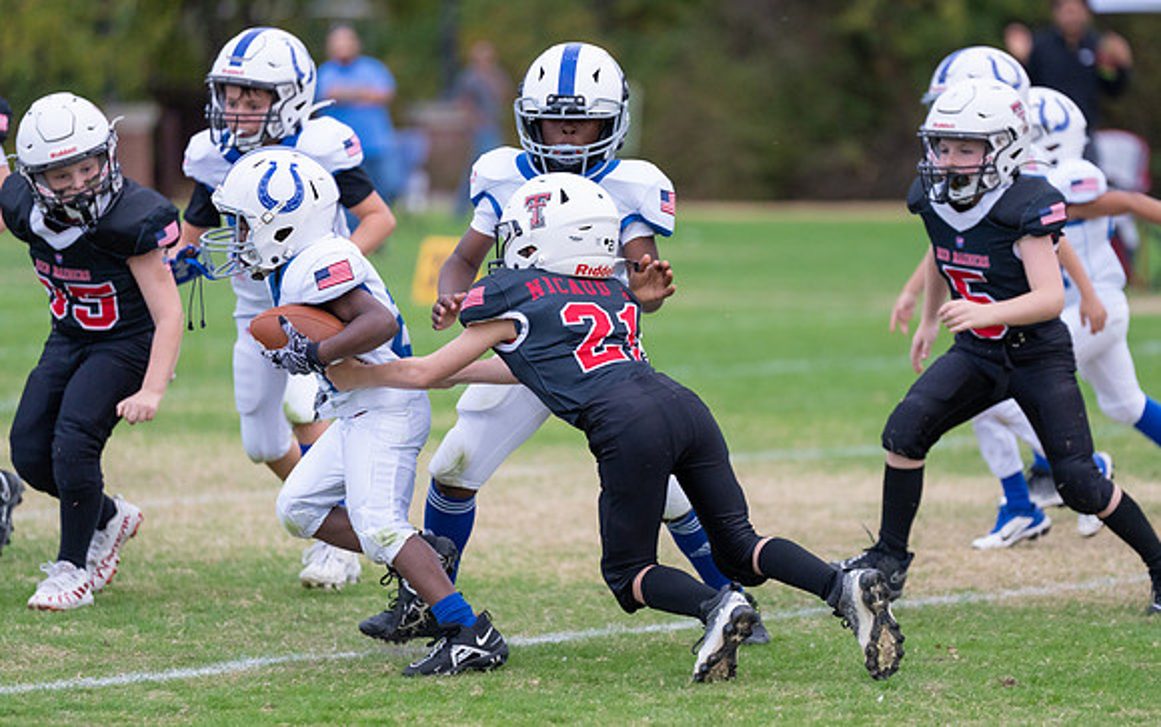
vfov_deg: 5.7
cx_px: 636
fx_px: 7311
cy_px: 368
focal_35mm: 231
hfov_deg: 9.1
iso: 2000
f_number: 2.8
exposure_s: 1/1250
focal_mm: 200
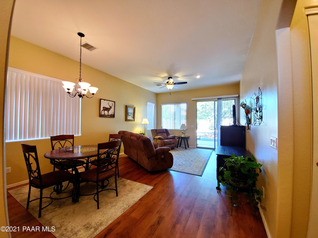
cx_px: 159
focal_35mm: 13
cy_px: 119
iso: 640
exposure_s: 1/59.2
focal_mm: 1.8
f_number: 2.2
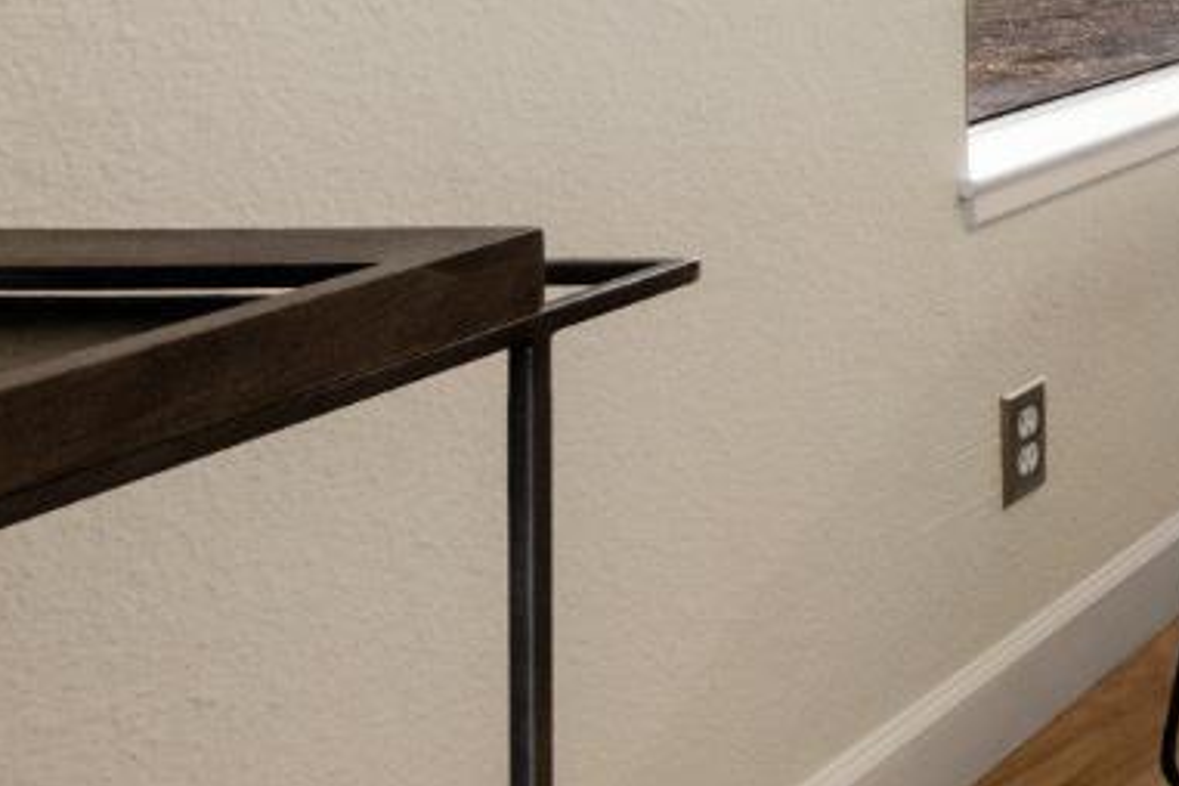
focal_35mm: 61
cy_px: -238
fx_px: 1997
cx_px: 2284
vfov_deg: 20.4
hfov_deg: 19.9
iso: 400
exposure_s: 1/4
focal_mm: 15.5
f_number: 11
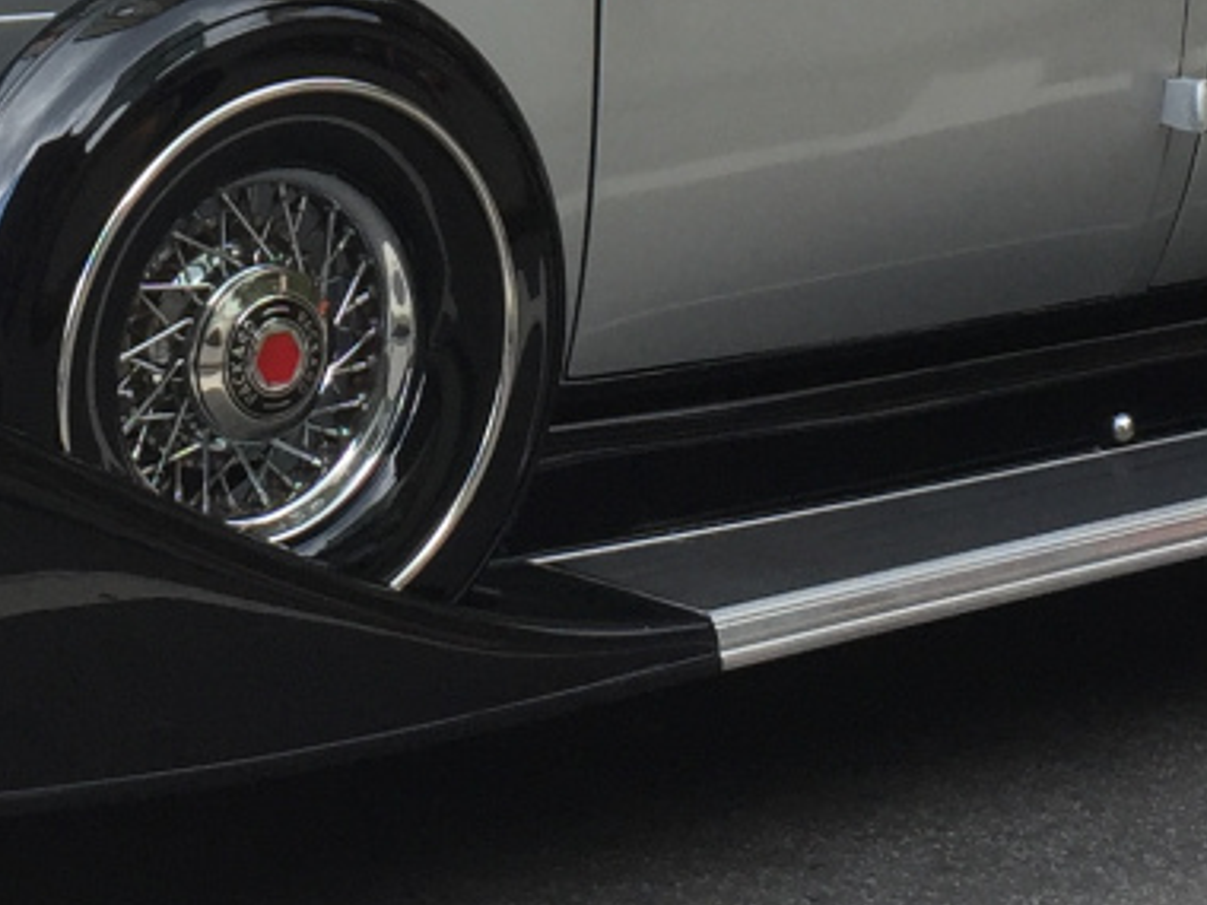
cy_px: -502
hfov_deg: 16.1
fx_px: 4254
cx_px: 324
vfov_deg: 11.6
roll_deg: -2.4
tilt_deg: -1.9
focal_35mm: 122
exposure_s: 1/282
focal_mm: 4.15
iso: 32
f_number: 2.2
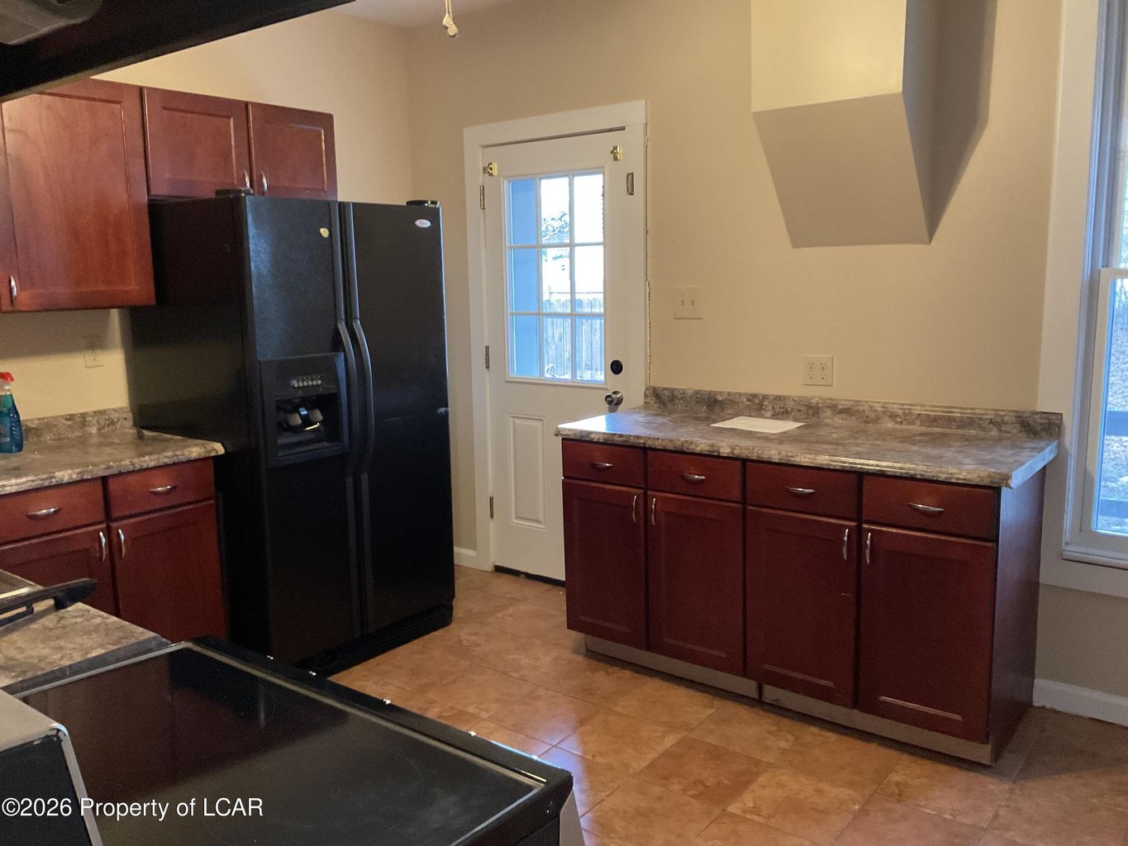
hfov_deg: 61.7
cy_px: 423
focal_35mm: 29
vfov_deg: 48.2
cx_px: 564
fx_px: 945
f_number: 1.8
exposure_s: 1/30
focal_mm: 3
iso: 400
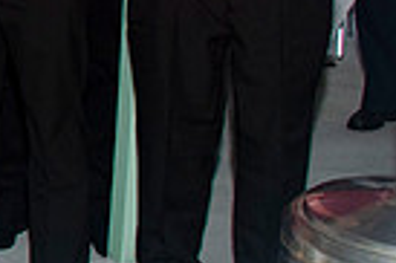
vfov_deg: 10.8
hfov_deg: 13.8
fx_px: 1373
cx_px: -408
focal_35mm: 125
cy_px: -33
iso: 400
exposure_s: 1/60
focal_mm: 18
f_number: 5.6
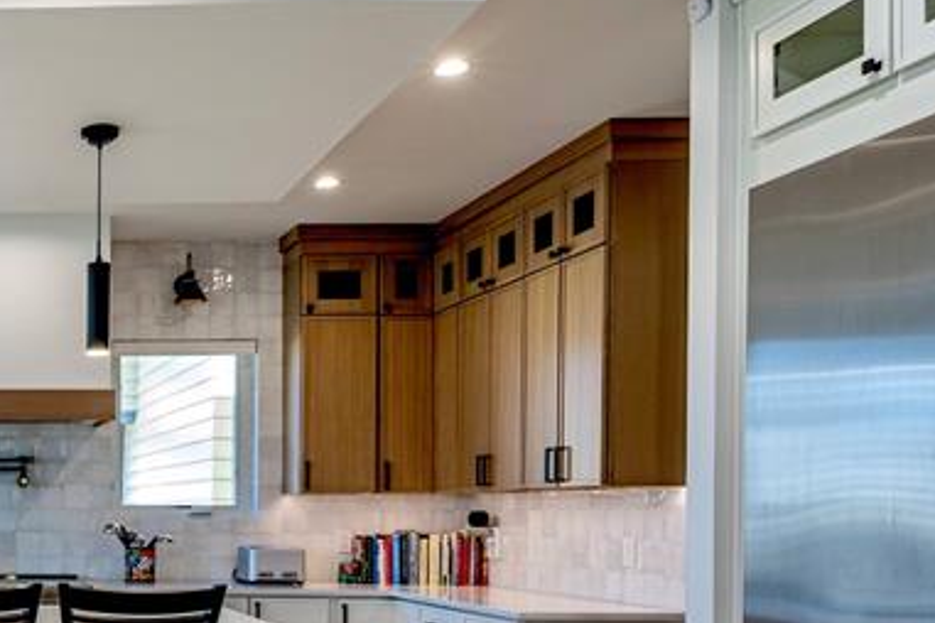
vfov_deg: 30.2
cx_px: -103
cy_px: 522
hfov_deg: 37.6
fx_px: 1117
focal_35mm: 43
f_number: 9
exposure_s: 1/8
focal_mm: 16
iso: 200
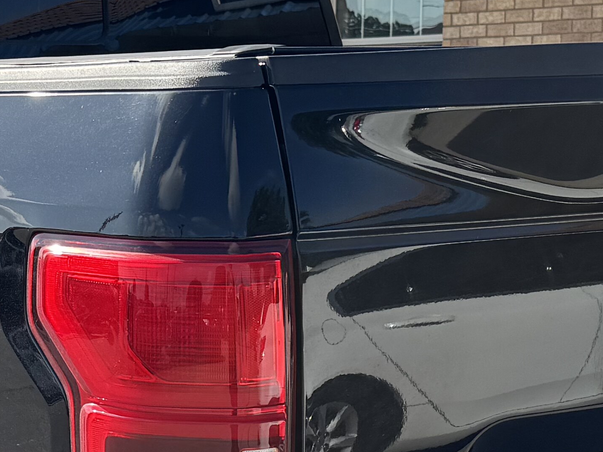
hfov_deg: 20.1
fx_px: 1672
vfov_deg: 15.3
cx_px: 87
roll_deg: +0.7
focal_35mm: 96
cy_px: 365
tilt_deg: -9.9
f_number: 1.78
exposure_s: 1/3597
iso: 80
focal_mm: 6.76
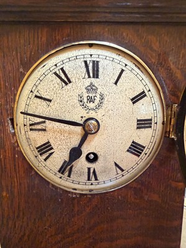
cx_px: 93
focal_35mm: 24
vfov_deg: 71.6
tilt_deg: -11.5
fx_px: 172
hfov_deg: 56.8
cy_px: 124
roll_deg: +0.1
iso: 800
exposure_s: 1/50
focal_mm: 2.22
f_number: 2.2
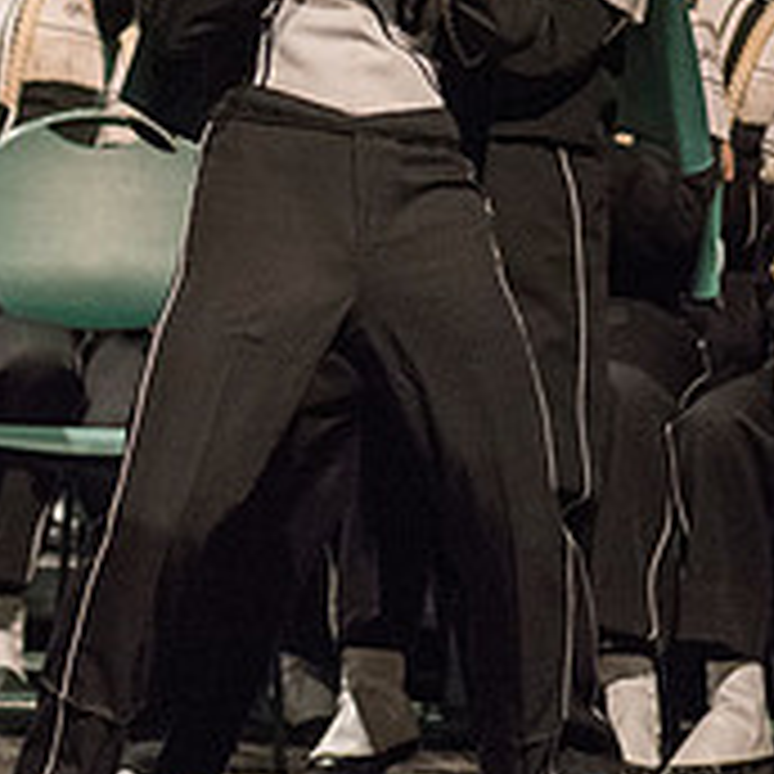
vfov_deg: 2.0
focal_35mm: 859
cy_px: 124
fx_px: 21730
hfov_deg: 2.0
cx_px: -468
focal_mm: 300
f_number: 2.8
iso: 4000
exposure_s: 1/500
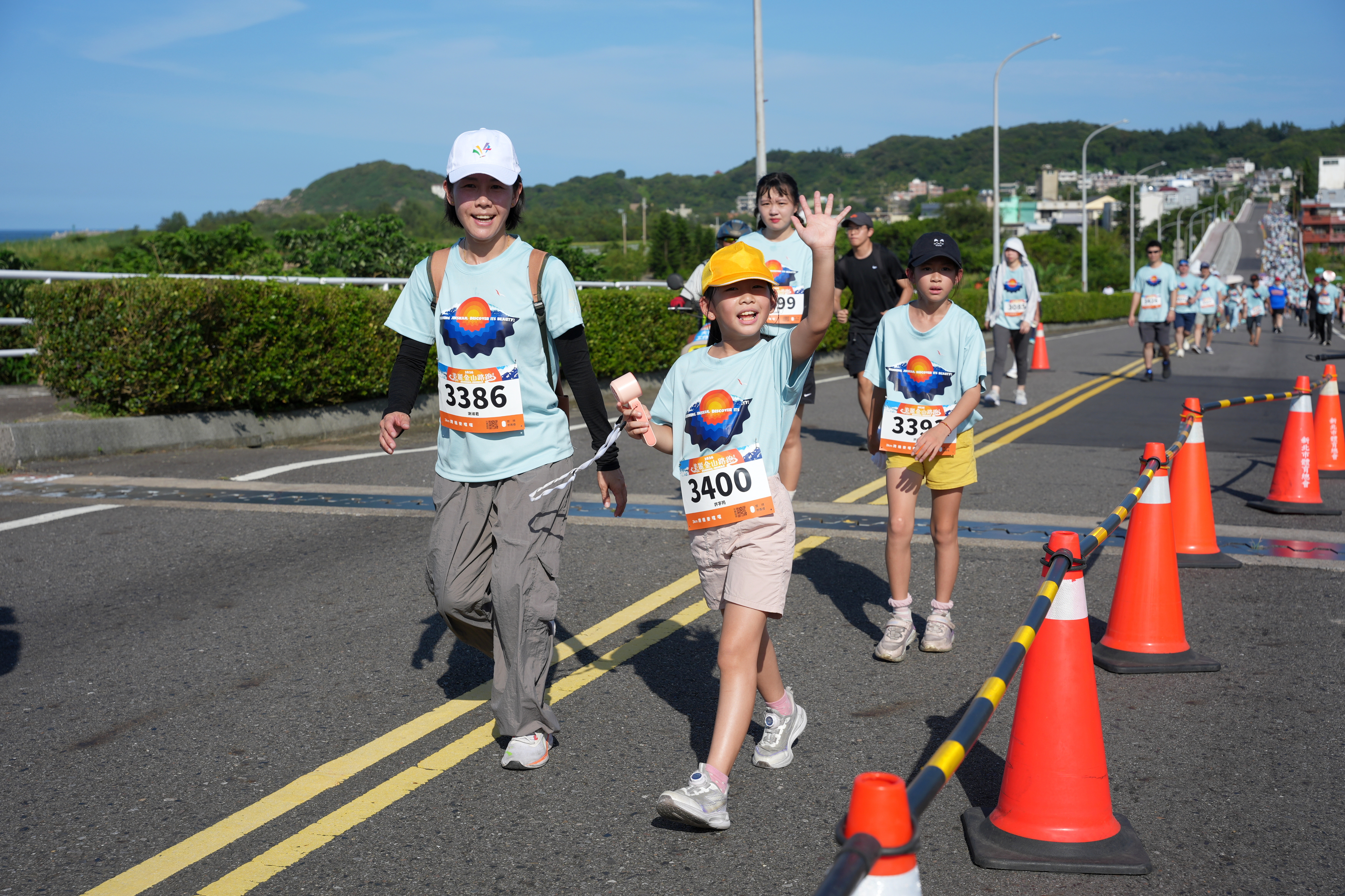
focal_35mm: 47
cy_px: 448
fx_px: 1771
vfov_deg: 28.4
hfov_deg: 41.6
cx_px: 672
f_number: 5.6
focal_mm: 47.4
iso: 125
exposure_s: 1/1600
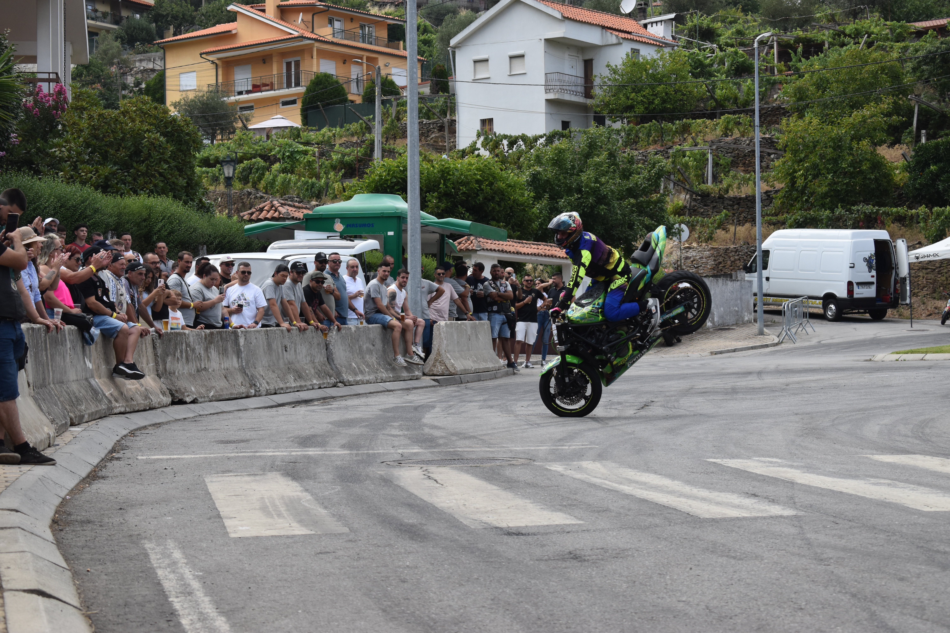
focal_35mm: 82
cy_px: 316
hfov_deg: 24.6
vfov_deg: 16.6
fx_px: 2177
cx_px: 475
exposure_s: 1/1000
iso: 500
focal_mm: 55
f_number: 5.6
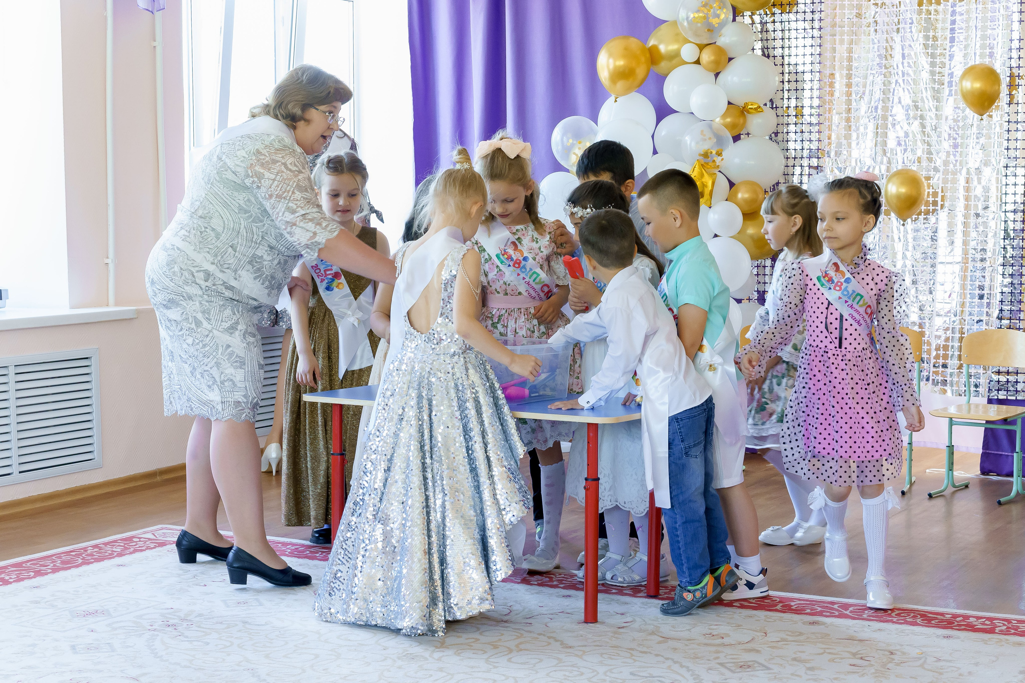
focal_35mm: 62
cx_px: 554
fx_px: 1759
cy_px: 387
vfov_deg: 22.0
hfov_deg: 32.5
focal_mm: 50
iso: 3200
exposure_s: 1/125
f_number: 5.6
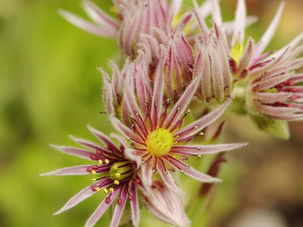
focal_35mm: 139
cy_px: 114
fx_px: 1213
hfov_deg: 14.2
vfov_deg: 10.7
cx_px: 149
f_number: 8
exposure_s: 1/100
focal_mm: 85
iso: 100
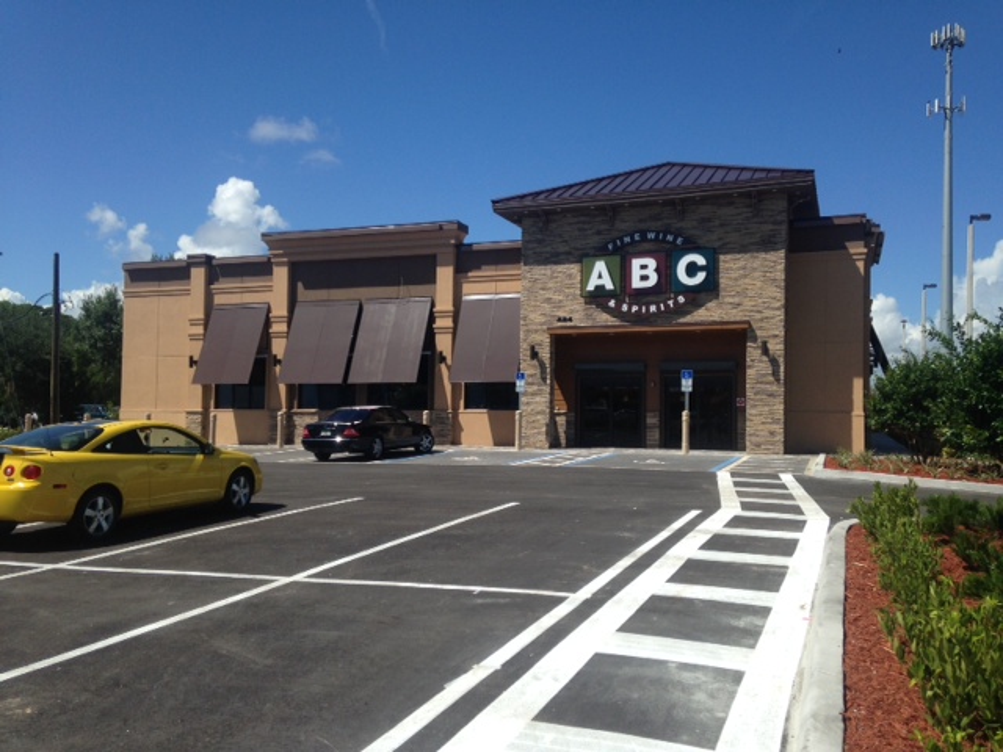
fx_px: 956
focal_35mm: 33
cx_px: 502
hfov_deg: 55.4
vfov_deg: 42.9
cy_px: 376
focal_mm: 4.12
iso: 50
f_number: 2.4
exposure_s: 1/1869
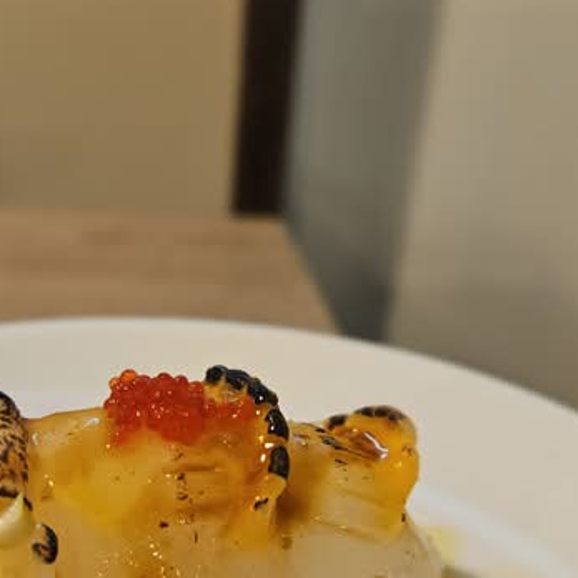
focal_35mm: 43
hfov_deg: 39.1
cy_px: 389
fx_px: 812
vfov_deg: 38.7
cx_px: 247
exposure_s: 1/40
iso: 320
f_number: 1.8
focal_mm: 5.4
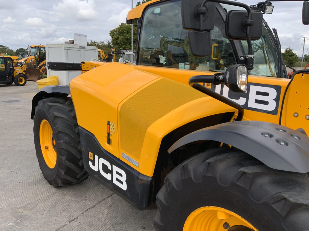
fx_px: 259
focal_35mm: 29
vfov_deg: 48.2
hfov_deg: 61.7
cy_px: 116
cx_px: 154
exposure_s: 1/1221
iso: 16
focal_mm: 3
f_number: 1.8
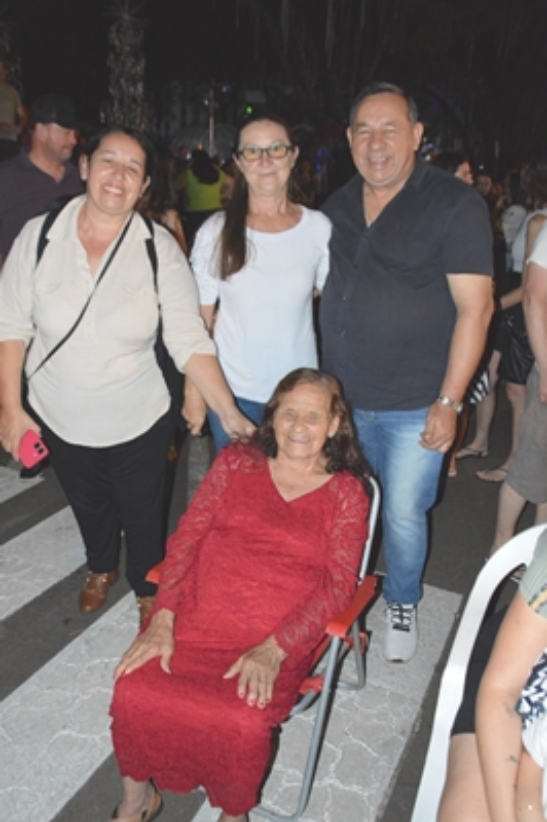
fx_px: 1199
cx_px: 274
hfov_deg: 25.7
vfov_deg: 37.9
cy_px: 411
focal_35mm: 52
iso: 3200
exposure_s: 1/60
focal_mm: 35
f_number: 4.5
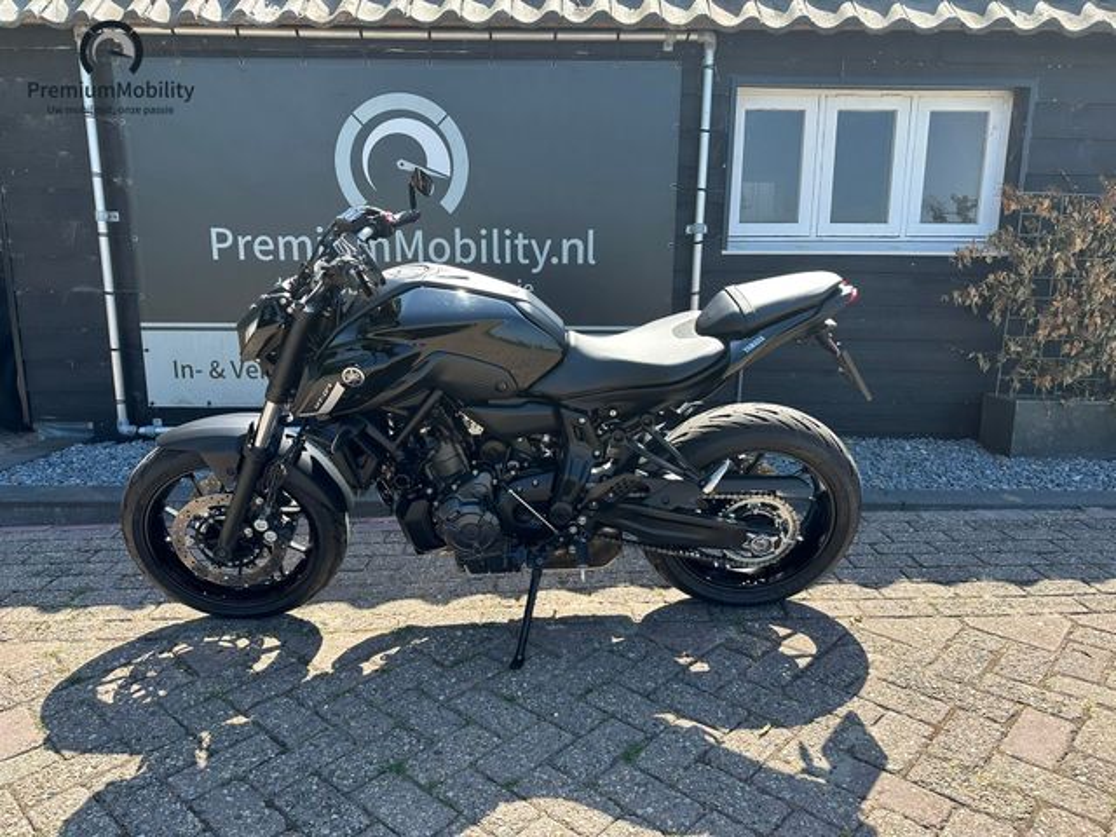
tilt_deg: -12.3
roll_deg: -0.9
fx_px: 774
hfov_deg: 71.6
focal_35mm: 24
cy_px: 418
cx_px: 558
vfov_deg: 56.8
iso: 80
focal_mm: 6.86
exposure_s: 1/1095
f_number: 1.78
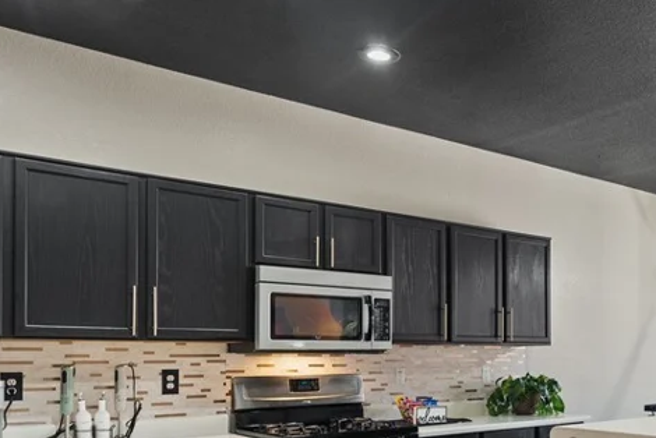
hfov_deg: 48.9
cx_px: 523
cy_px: 384
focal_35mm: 37
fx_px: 675
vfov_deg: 34.2
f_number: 8
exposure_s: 1/1.25
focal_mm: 17
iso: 800
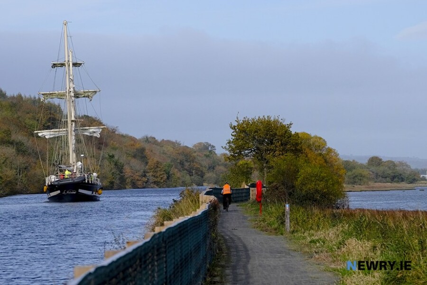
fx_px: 1554
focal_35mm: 131
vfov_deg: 10.5
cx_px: 214
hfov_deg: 15.6
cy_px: 142
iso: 400
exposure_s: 1/1800
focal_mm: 87.1
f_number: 5.6
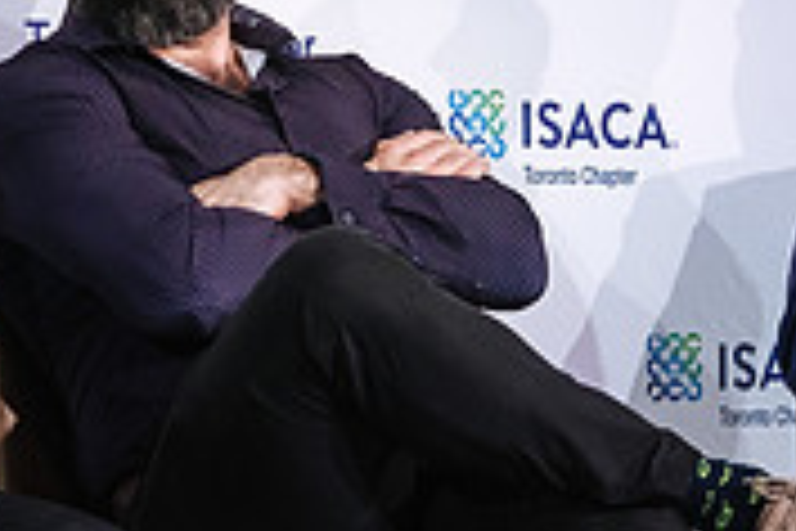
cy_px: 340
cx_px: 164
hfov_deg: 4.9
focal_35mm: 424
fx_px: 9374
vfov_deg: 3.2
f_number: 2.8
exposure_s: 1/80
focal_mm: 68.7
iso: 800
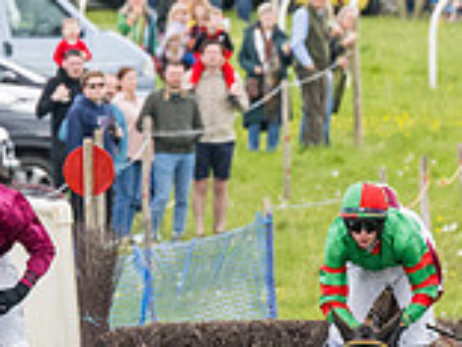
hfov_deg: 1.5
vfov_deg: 1.1
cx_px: -80
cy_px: 429
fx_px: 17751
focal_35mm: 1330
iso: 1000
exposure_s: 1/1250
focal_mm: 185
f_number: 4
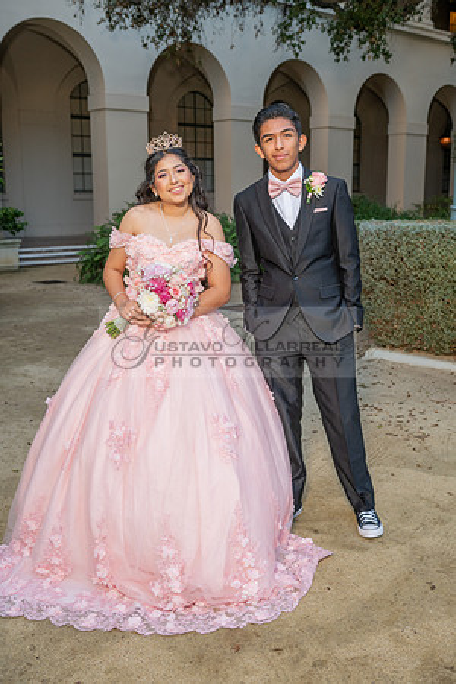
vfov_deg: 50.7
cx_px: 228
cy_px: 342
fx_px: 722
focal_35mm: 38
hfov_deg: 35.1
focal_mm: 38
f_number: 4.5
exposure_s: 1/200
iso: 320
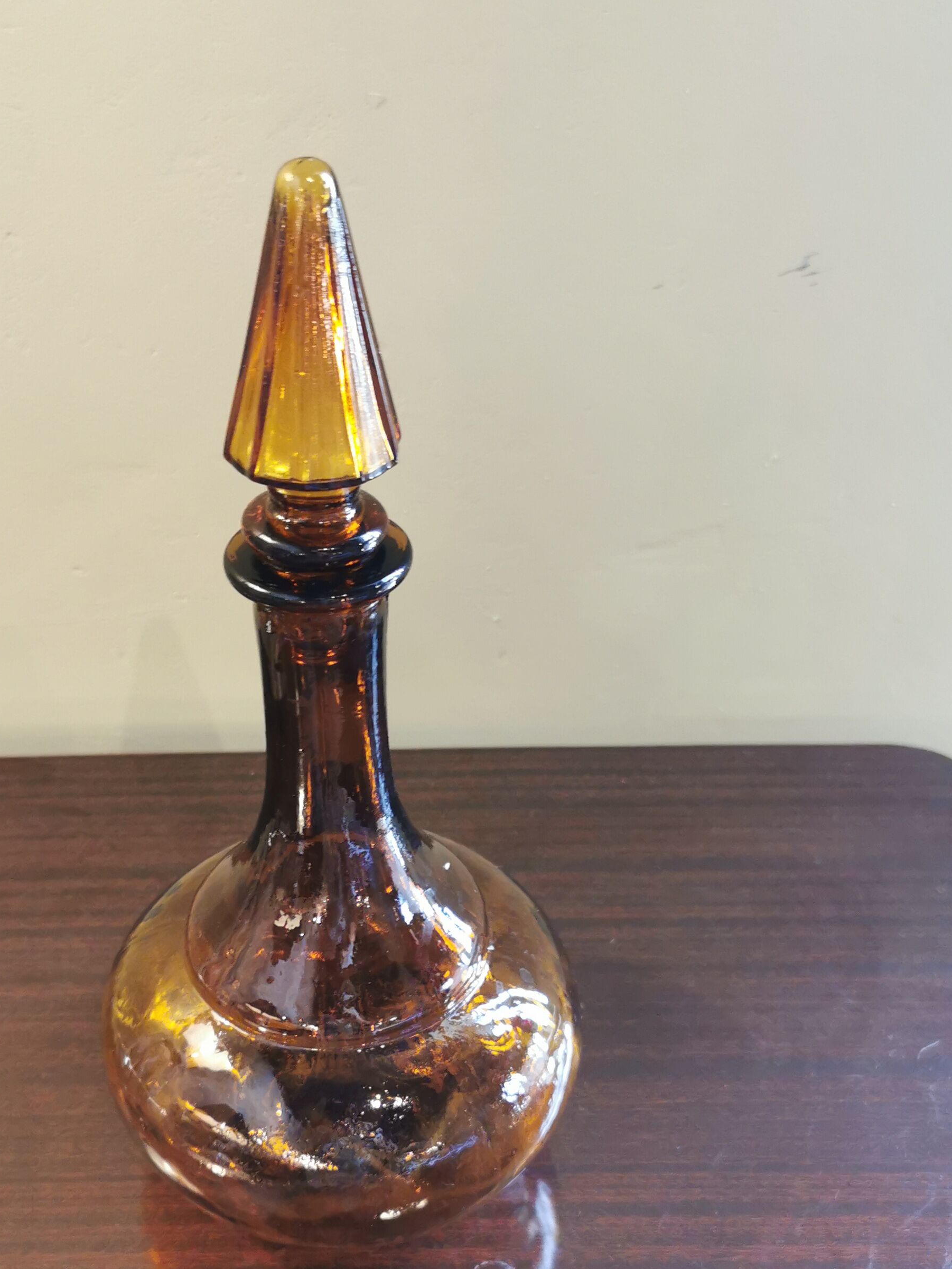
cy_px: 776
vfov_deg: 45.5
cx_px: 395
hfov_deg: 35.1
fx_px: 1503
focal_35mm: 41
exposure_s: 1/50
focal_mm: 5.56
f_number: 1.6
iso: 250
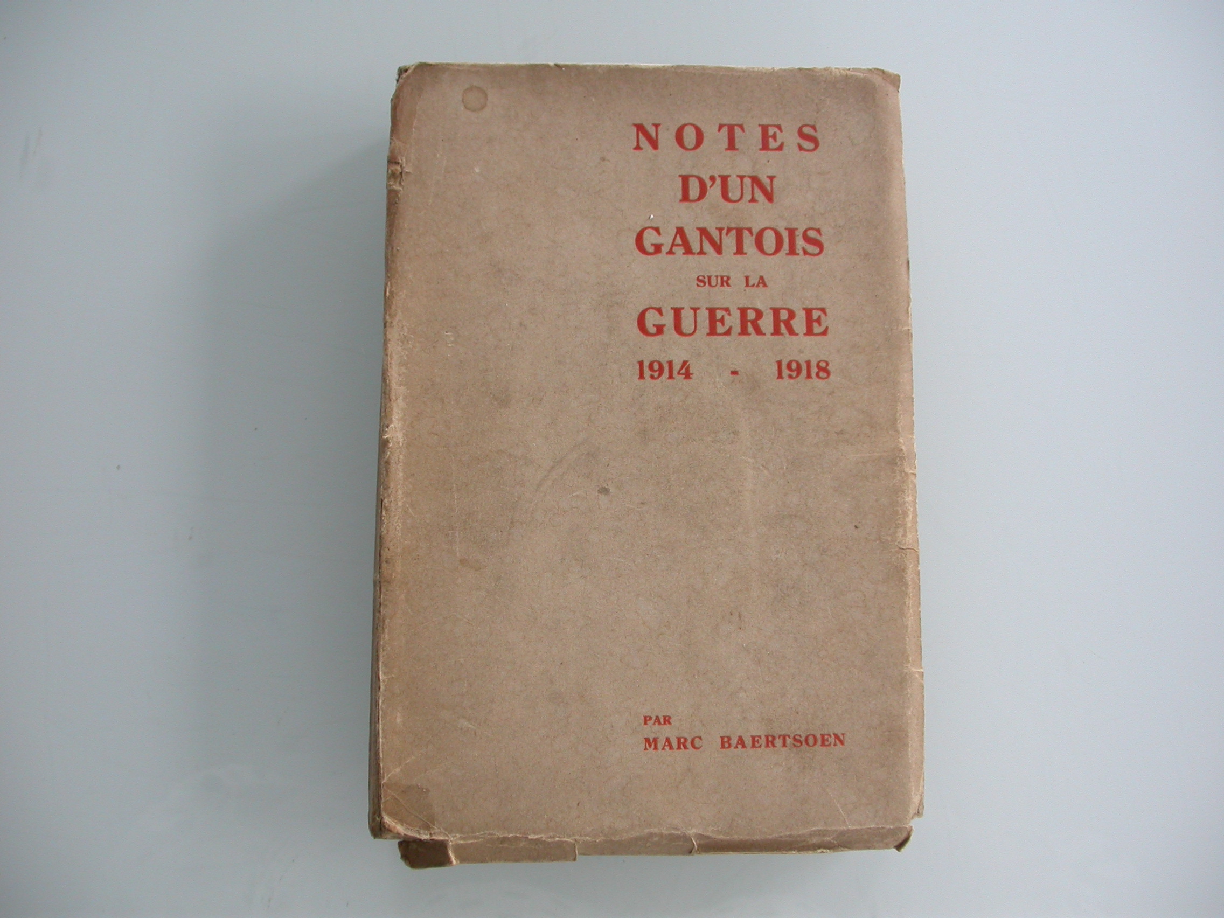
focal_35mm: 38
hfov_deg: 49.0
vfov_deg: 37.7
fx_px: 1344
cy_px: 459
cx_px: 612
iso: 100
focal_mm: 7.85
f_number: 2.6
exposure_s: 1/40.4
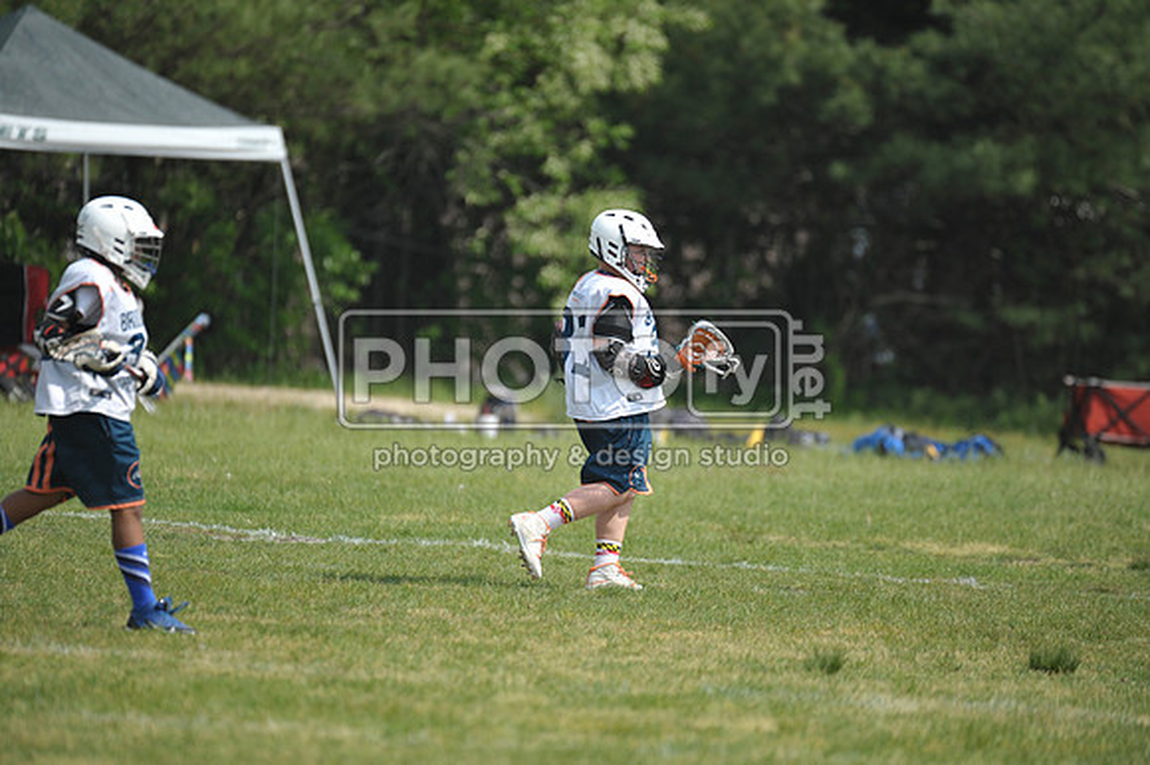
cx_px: 575
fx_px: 12770
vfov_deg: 3.4
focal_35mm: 400
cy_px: 382
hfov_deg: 5.2
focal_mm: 400
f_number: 4
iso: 640
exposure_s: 1/3200
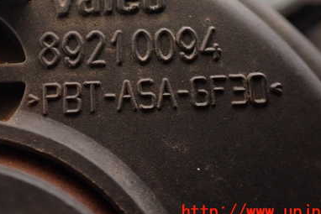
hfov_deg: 40.0
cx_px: 119
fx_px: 437
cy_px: 34
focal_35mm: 49
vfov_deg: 26.9
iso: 800
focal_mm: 5.4
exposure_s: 1/30
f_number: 2.3
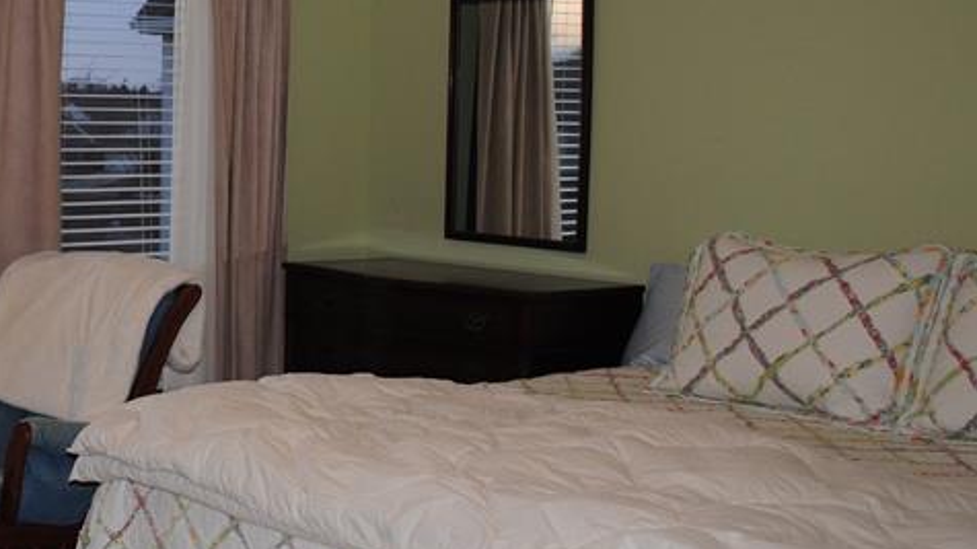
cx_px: 58
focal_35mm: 61
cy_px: 227
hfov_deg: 32.3
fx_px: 1580
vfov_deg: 19.7
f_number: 3.5
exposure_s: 1/60
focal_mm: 18
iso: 200
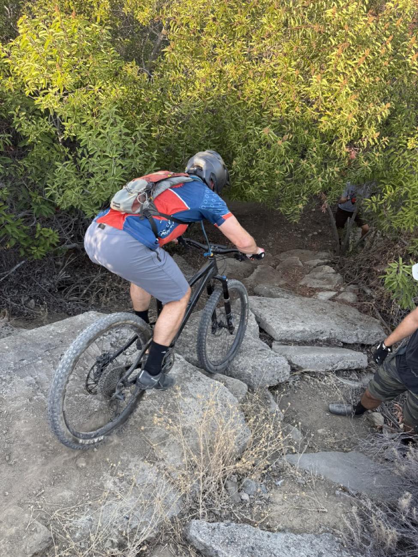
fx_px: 386
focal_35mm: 24
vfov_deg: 71.6
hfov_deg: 56.8
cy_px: 278
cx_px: 209
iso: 80
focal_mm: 6.76
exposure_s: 1/207
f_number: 1.78
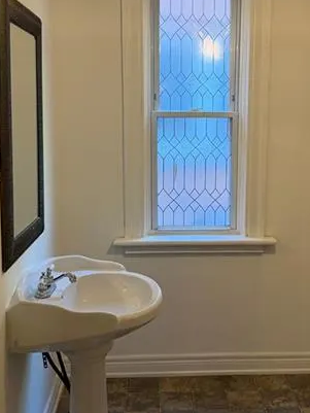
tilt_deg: -7.0
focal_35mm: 46
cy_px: 197
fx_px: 549
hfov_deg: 31.5
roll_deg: -1.3
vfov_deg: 41.2
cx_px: 182
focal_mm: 6.76
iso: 250
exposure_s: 1/60
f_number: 1.78
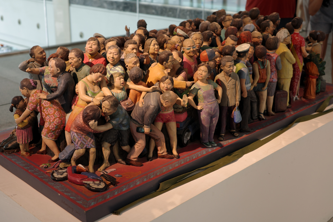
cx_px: 166
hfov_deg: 48.5
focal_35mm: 40
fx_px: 370
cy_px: 111
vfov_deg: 33.4
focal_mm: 26
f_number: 2.8
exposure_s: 1/60
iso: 100
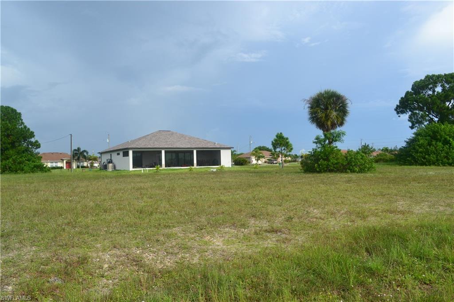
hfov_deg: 67.4
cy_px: 151
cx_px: 227
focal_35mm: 27
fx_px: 340
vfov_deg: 47.9
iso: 400
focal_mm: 18
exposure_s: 1/320
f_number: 11
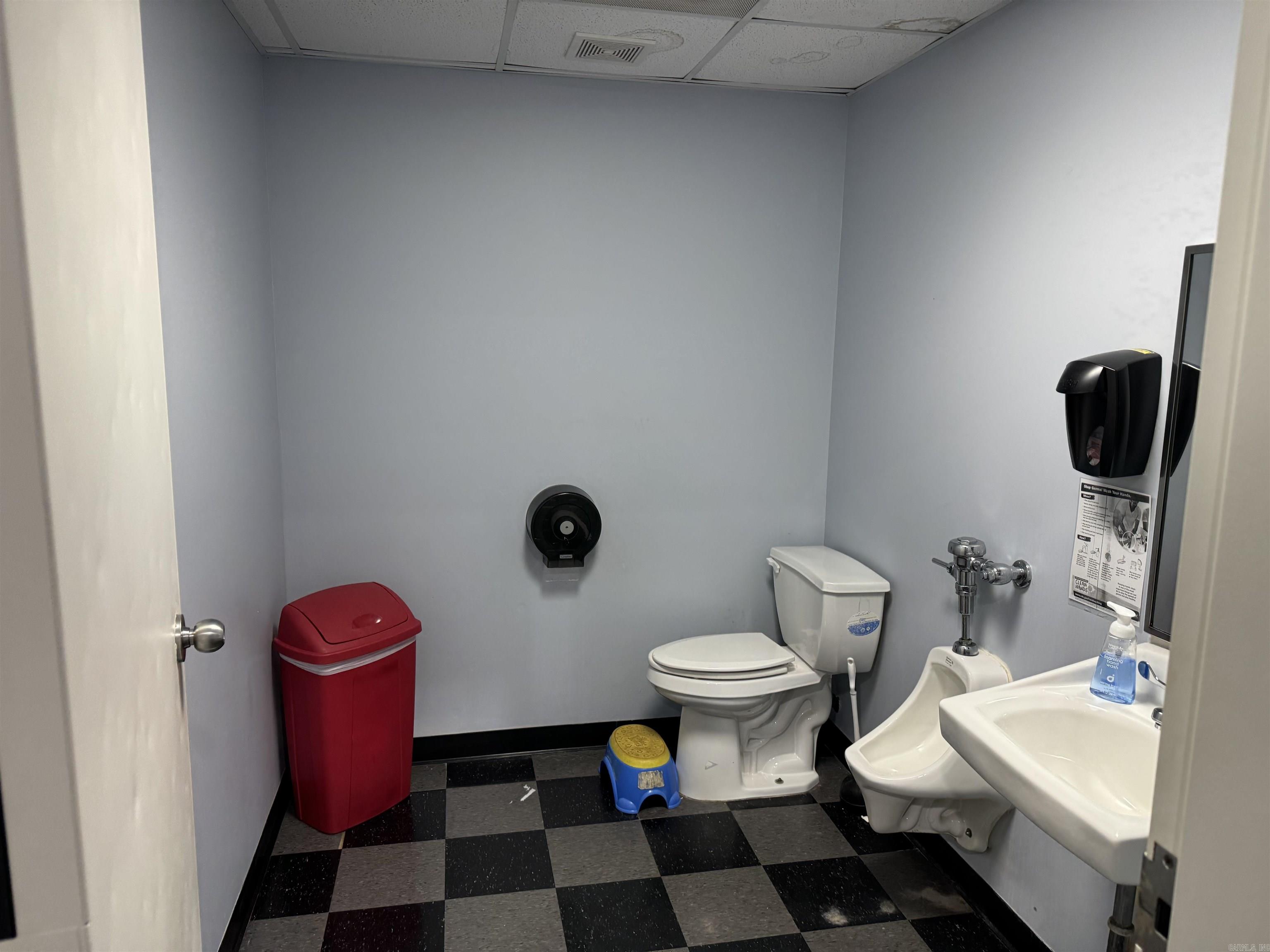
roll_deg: -2.9
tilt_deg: -7.7
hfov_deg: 71.6
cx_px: 635
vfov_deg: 56.8
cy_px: 476
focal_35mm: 24
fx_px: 881
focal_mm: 6.76
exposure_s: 1/120
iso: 200
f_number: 1.78
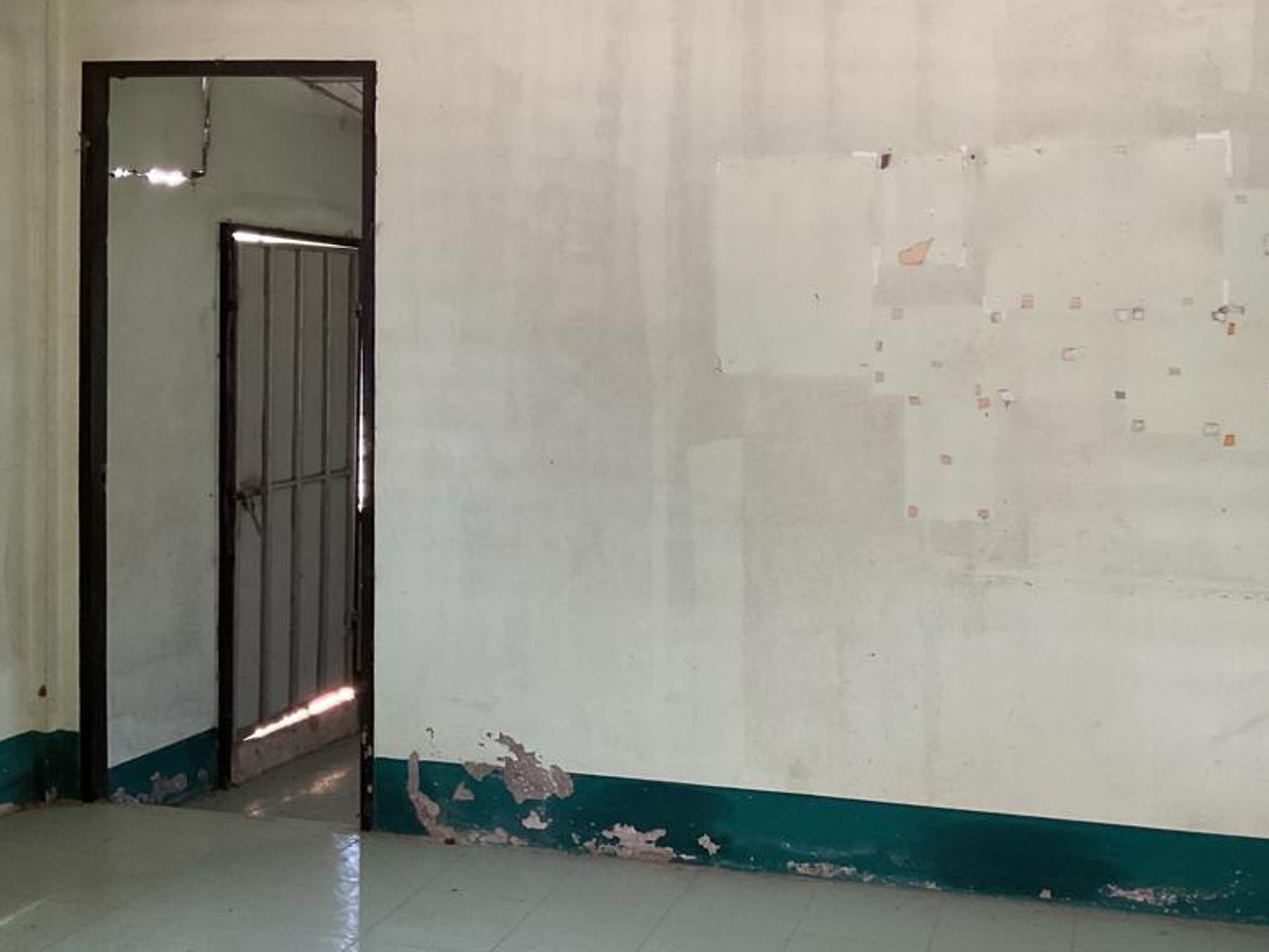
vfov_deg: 33.5
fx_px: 1577
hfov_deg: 43.7
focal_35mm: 43
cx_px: 735
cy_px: 371
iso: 125
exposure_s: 1/60
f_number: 1.8
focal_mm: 3
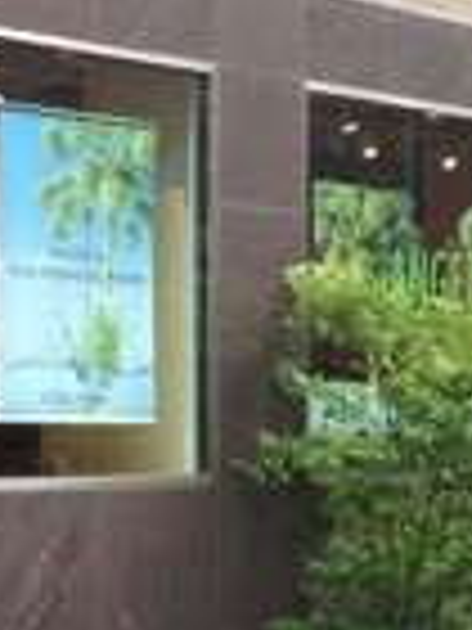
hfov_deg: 13.7
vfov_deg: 19.6
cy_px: 234
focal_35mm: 100
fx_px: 1818
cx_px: -283
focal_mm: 4.28
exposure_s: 1/302
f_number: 2.4
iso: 64
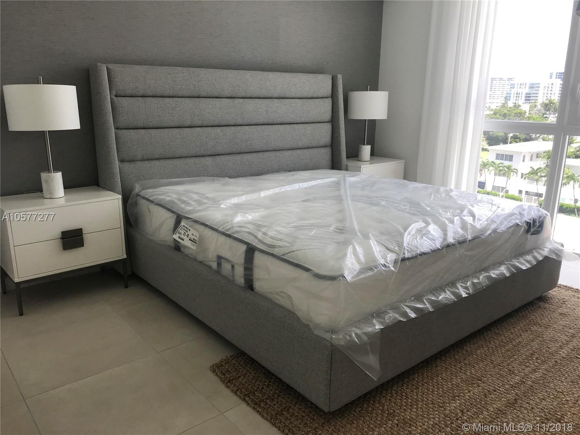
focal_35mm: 28
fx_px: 469
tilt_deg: -14.2
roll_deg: -3.1
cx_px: 290
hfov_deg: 63.4
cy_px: 218
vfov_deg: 49.7
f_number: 1.8
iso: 20
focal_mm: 3.99
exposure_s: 1/319
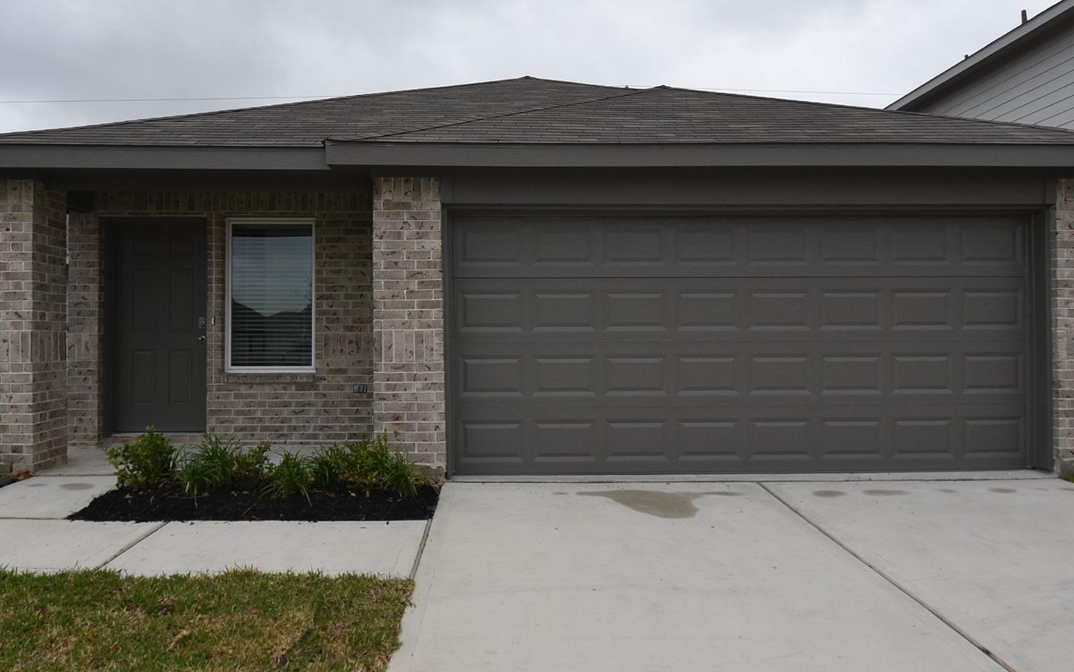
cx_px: 505
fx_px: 644
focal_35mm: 22
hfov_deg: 79.6
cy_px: 334
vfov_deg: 55.1
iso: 400
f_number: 8
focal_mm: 10
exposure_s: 1/500
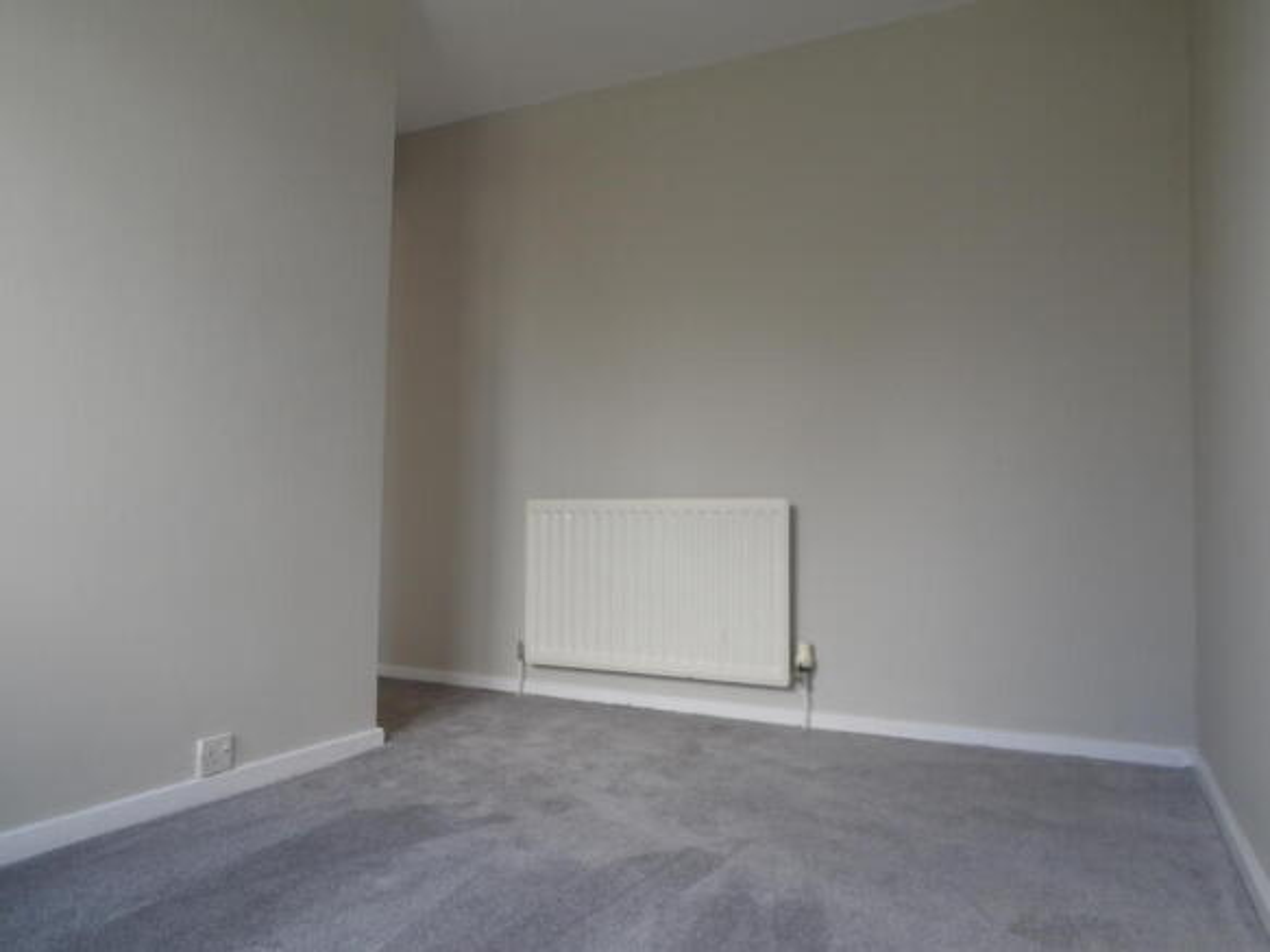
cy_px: 476
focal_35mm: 24
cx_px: 635
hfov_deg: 71.6
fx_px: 880
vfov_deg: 56.8
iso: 160
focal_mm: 4.3
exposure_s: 1/27
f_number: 4.1
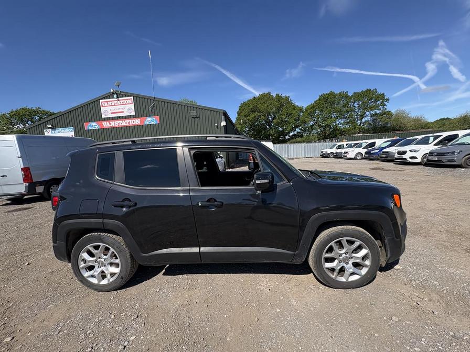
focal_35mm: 14
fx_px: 190
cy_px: 176
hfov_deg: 102.1
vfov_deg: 85.7
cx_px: 235
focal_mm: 2.22
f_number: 2.2
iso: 64
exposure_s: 1/1078
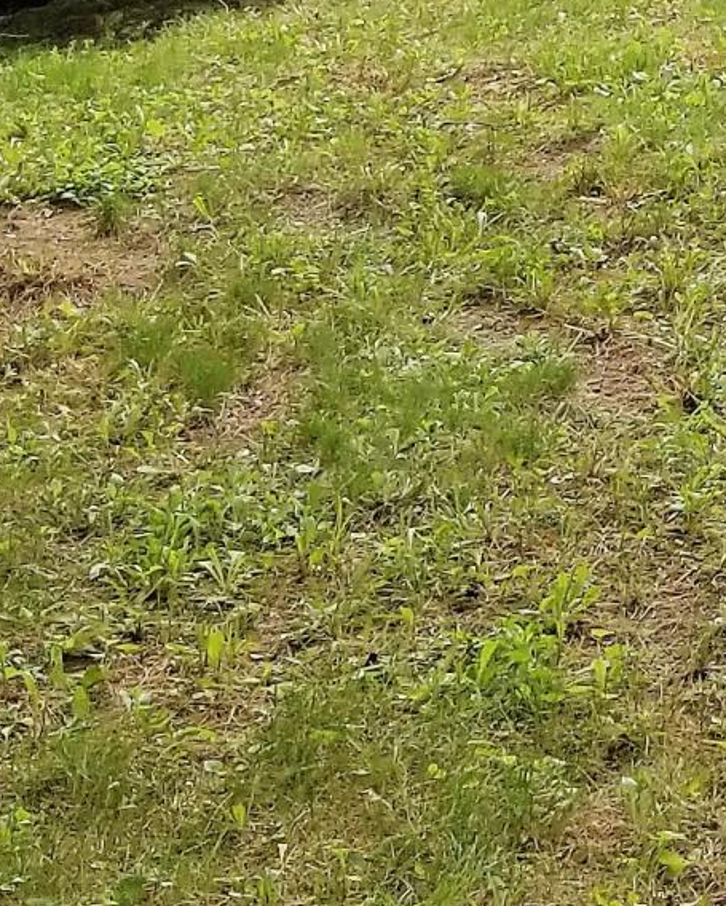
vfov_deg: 13.4
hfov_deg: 10.6
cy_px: -501
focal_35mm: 134
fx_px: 3596
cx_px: 1426
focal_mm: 4.25
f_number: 1.7
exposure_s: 1/298
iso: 50
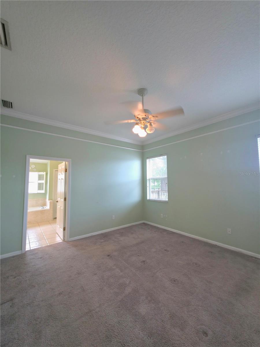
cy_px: 174
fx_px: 130
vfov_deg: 106.2
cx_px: 130
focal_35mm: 13
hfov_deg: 89.9
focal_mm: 2.2
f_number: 1.9
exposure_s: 1/40
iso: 100
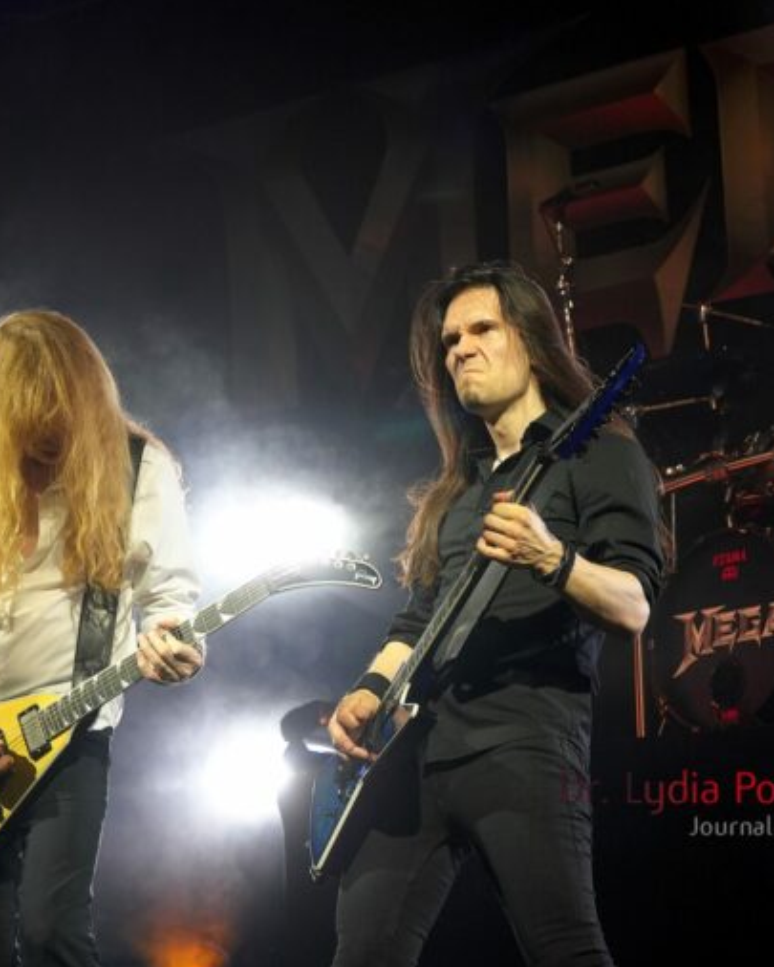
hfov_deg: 16.4
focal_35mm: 94
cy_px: 482
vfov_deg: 20.4
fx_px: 2691
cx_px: 346
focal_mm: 44
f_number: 4.5
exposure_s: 1/160
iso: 1000
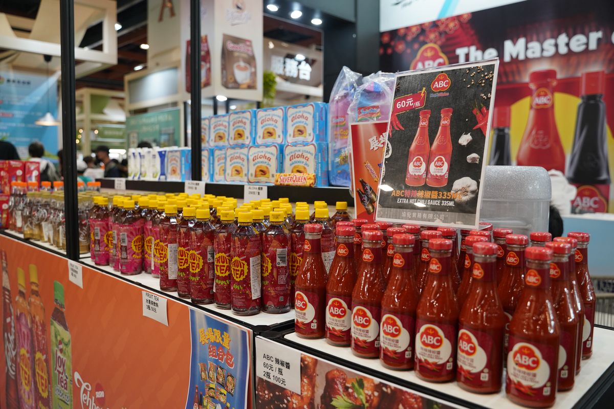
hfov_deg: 65.5
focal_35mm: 28
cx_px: 307
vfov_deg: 46.4
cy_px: 204
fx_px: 478
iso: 1600
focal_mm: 28
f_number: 4
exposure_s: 1/160
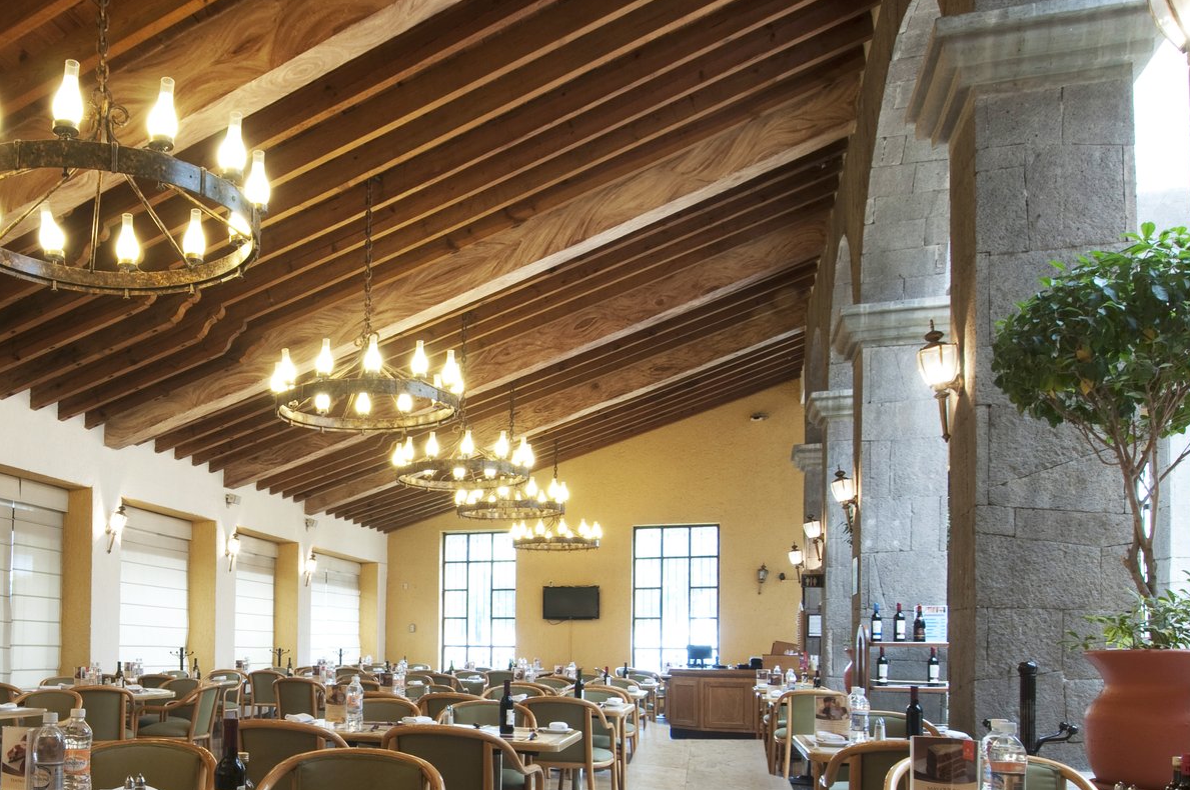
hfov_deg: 57.1
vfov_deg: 40.6
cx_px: 287
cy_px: 627
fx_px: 1024
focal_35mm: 31
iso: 100
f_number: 11
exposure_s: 1.6
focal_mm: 12
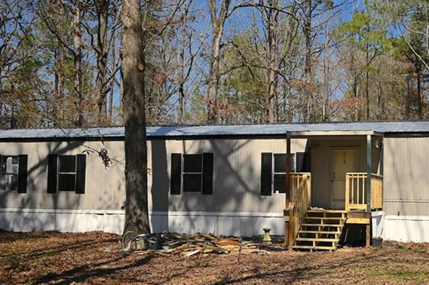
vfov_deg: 24.9
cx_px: 294
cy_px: 174
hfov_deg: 36.4
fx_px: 643
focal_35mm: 54
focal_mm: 30
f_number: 4.8
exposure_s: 1/1250
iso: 100
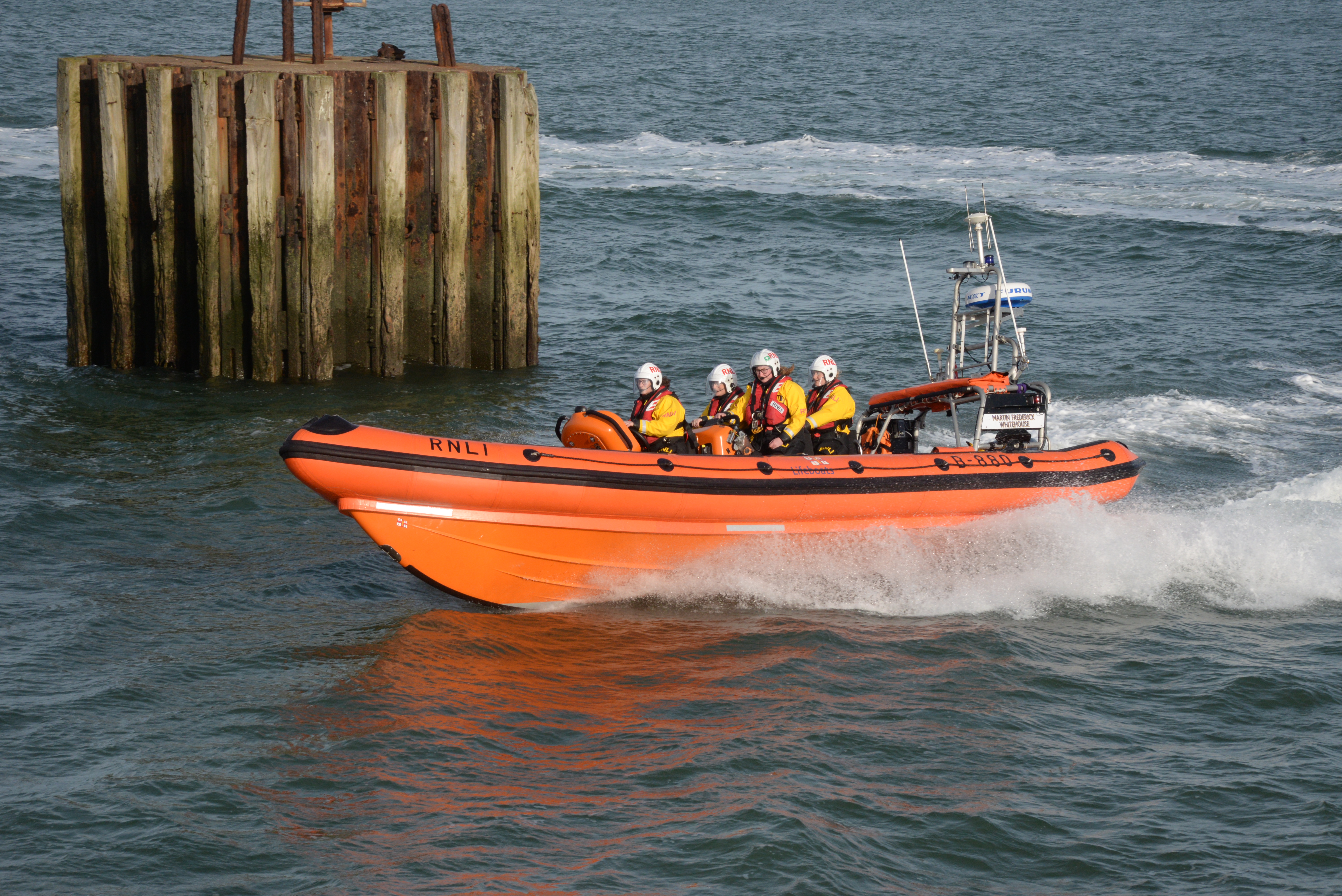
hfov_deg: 18.6
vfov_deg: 12.5
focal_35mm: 110
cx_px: 671
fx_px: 4102
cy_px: 448
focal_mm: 110
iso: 1250
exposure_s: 1/1000
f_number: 16
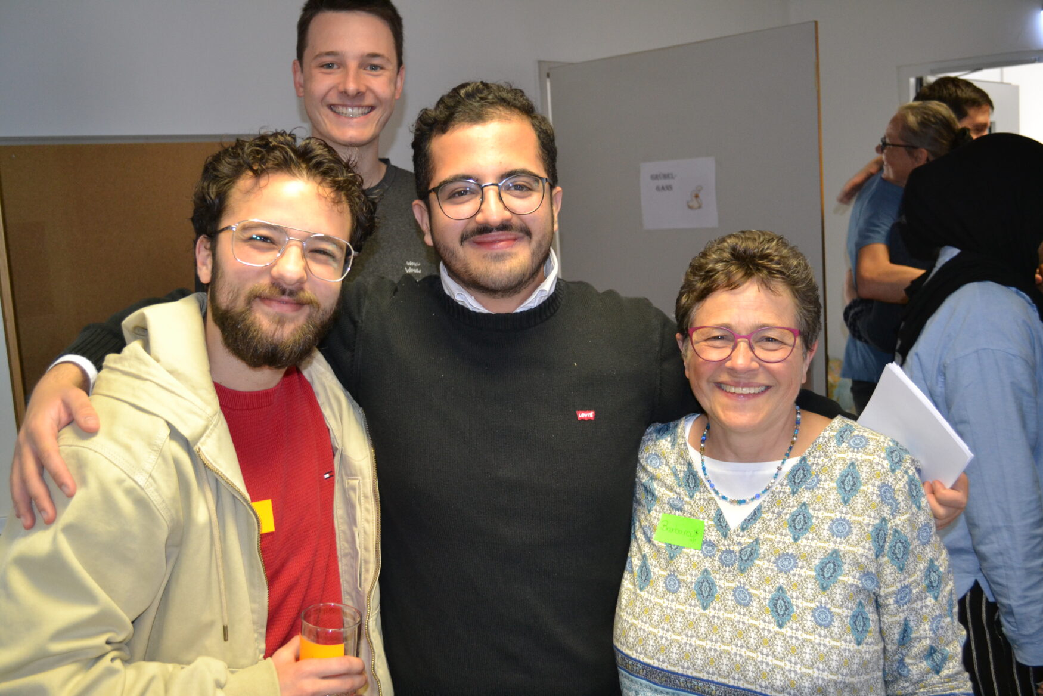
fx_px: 1043
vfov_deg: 36.9
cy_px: 348
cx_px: 522
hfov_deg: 53.1
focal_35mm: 36
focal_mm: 24
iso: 1250
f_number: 4
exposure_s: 1/60
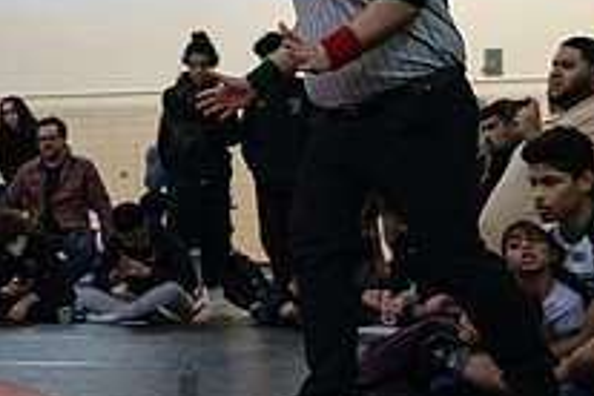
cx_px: -184
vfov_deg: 13.5
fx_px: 1666
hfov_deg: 18.7
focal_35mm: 101
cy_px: 237
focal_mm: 36
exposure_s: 1/400
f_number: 3.2
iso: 8000
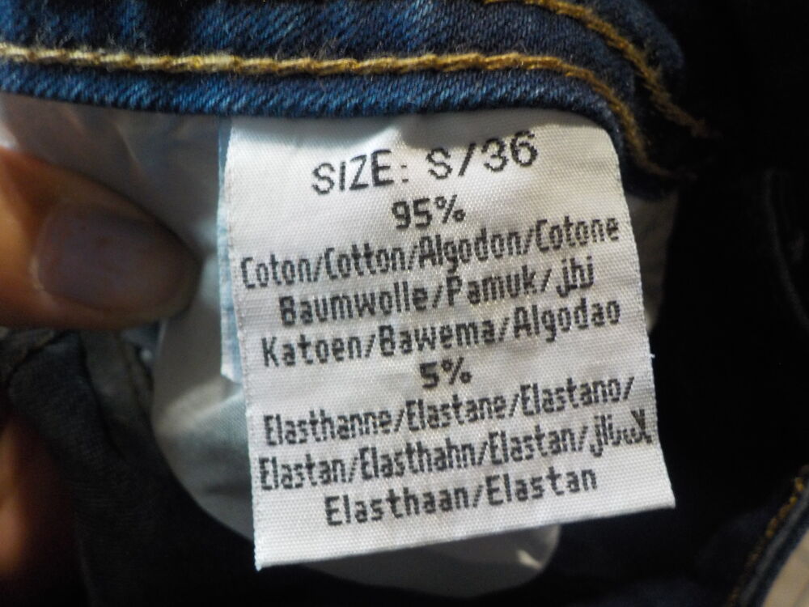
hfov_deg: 60.0
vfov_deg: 46.8
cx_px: 404
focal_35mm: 30
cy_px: 304
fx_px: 701
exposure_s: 1/20
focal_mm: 4.1
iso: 400
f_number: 3.3
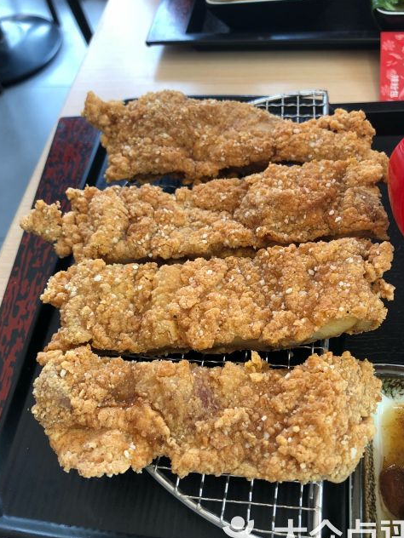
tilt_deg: -55.6
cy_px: 283
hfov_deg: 45.4
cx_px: 213
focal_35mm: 31
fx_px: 482
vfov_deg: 58.3
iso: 25
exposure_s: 1/50
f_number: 1.8
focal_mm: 3.99
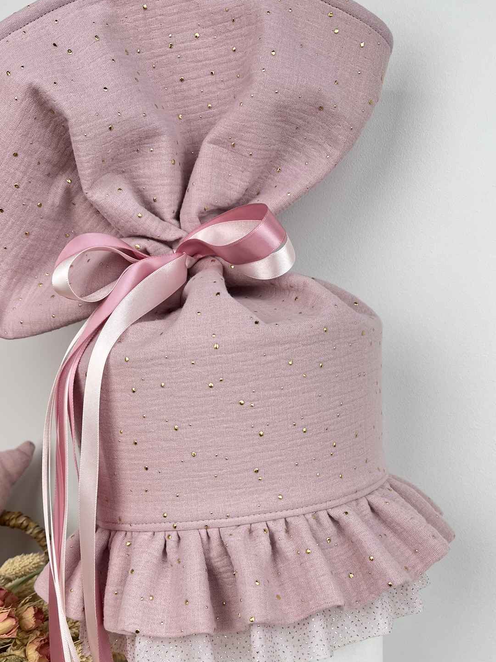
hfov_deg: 38.6
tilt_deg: -13.5
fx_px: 707
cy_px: 460
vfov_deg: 49.0
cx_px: 228
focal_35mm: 37
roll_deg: +3.6
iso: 40
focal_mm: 5.1
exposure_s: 1/120
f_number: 1.6
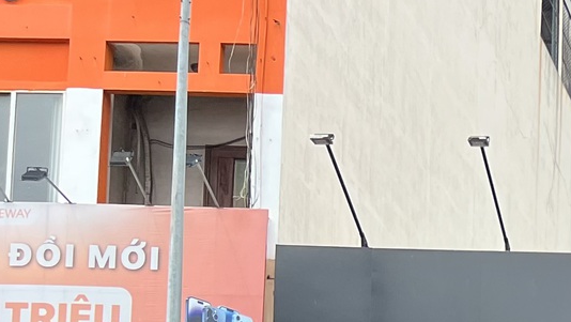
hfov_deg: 17.0
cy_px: 794
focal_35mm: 106
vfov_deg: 9.9
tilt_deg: +4.8
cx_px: 994
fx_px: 1606
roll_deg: +0.2
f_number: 1.5
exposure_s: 1/1431
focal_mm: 5.7
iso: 50
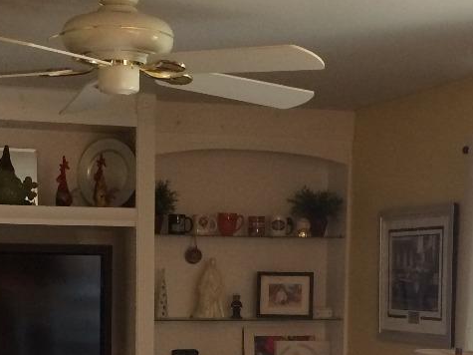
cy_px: 473
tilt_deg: -8.2
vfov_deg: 15.9
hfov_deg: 22.2
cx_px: 209
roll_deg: +0.3
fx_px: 1202
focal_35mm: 88
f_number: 2.2
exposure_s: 1/30
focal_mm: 4.15
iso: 125
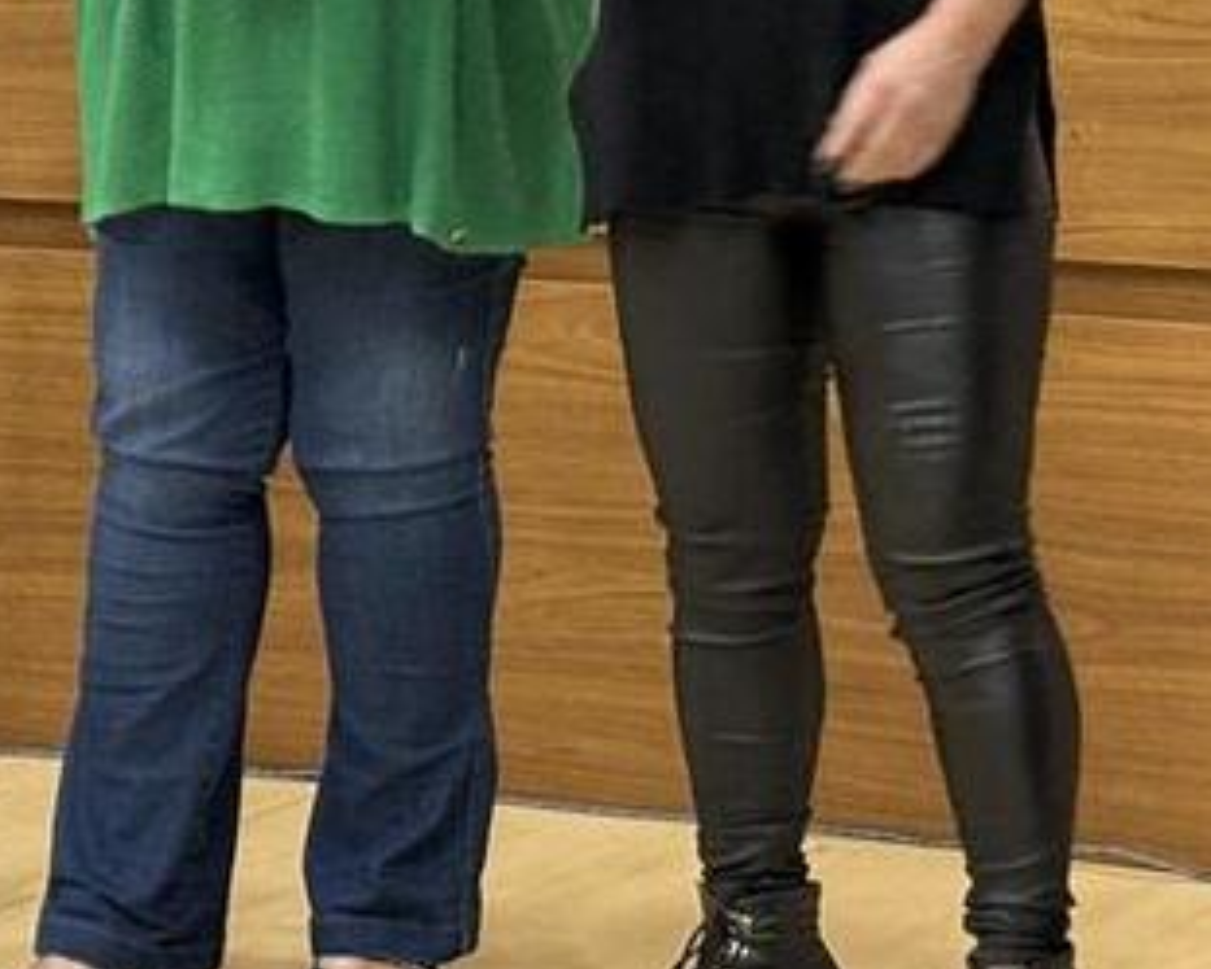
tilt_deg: -3.8
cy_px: -121
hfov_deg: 9.8
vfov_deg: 7.8
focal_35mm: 196
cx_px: 853
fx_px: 7027
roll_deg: -0.2
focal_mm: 5.96
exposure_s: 1/40
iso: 125
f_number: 1.6
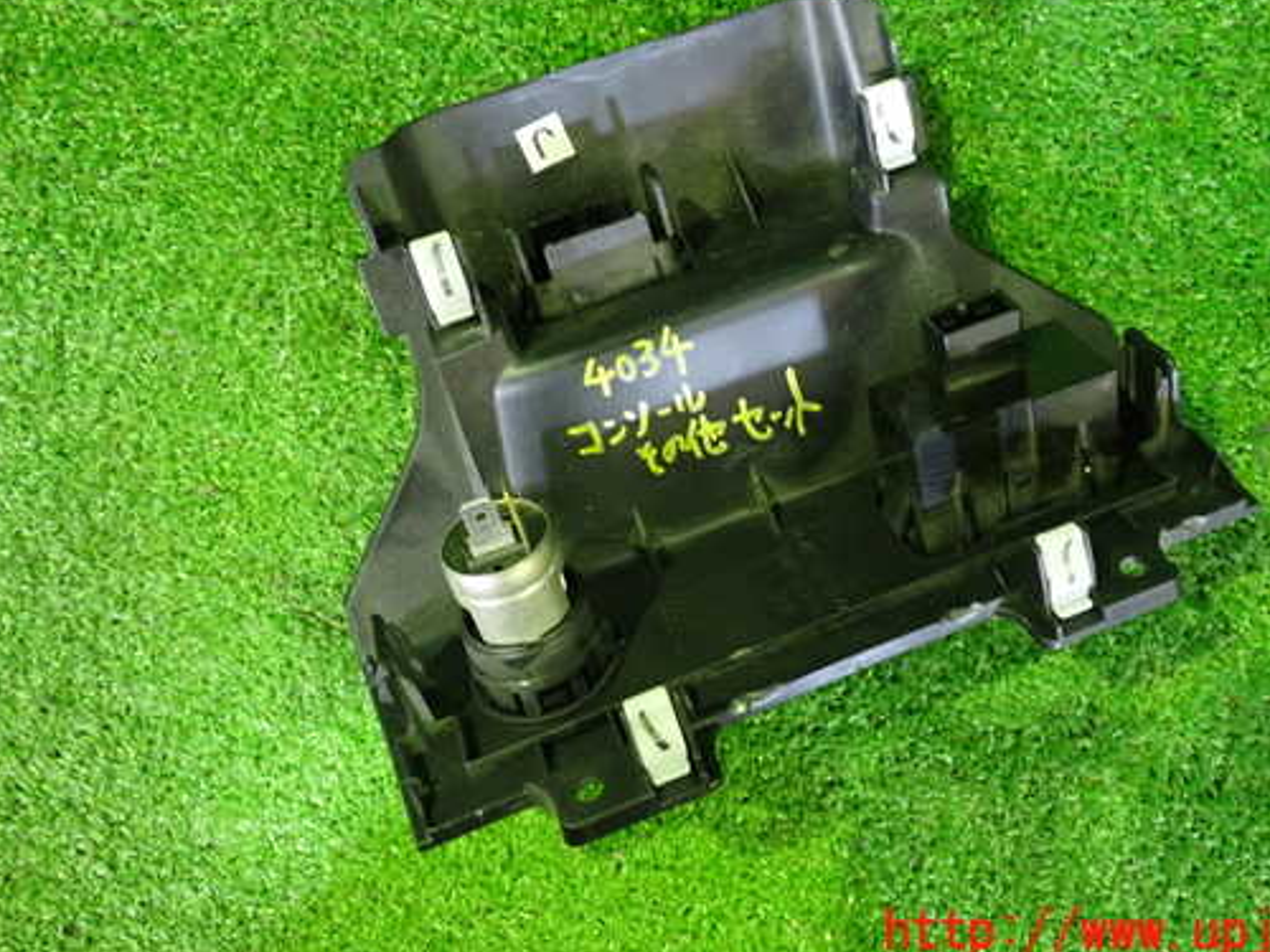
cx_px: 696
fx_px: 1321
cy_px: 393
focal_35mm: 36
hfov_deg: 51.3
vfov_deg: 39.5
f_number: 2.3
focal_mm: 5.4
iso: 800
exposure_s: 1/20
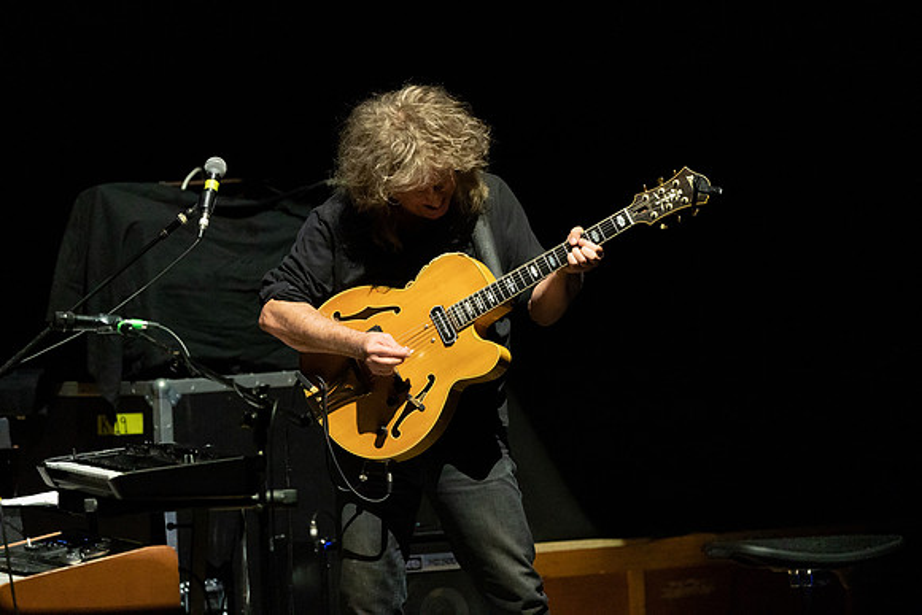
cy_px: 308
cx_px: 461
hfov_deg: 5.2
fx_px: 10093
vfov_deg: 3.5
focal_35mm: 394
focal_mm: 394
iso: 3200
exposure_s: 1/250
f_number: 5.6
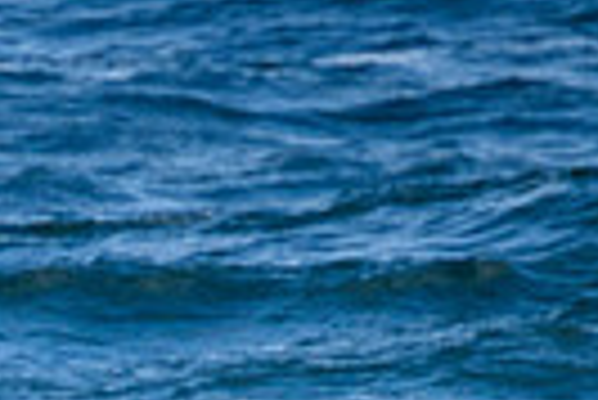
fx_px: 58069
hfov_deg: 0.6
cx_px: -463
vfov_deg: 0.4
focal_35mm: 3492
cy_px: 807
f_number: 11
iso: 1600
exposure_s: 1/1600
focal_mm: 800
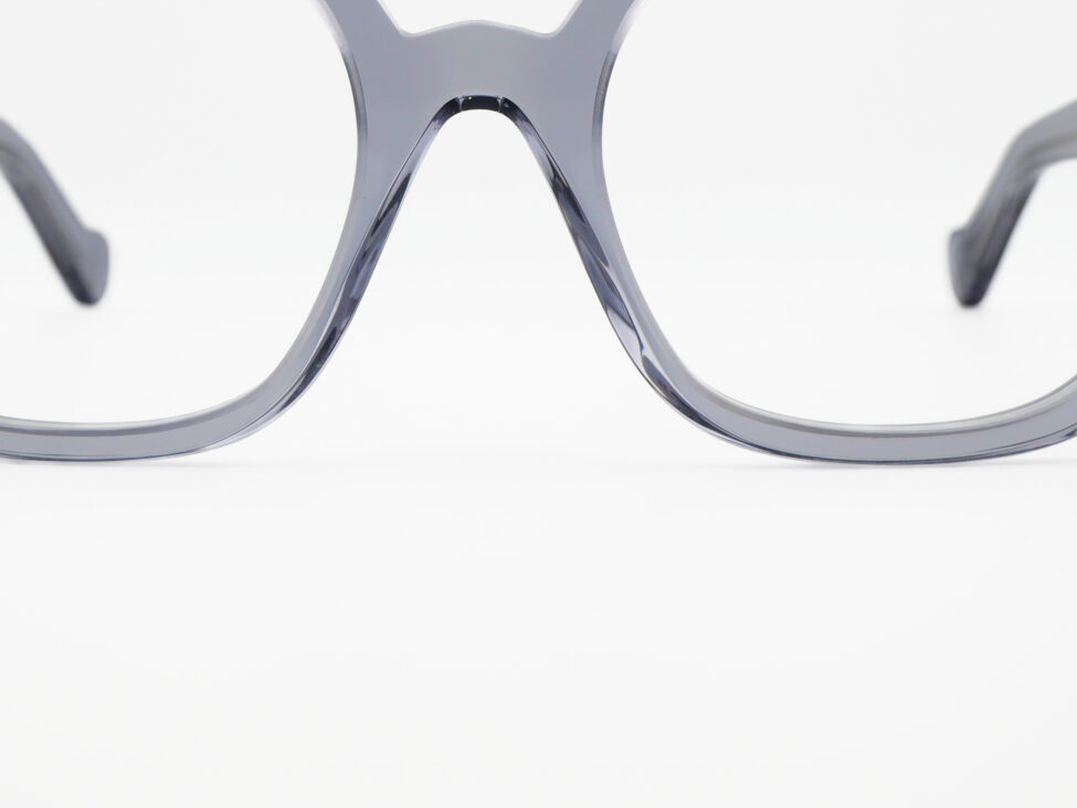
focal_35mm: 84
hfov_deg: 23.3
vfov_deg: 17.3
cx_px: 477
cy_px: 76
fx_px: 2613
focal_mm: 20
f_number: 6.3
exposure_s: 1/250
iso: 200
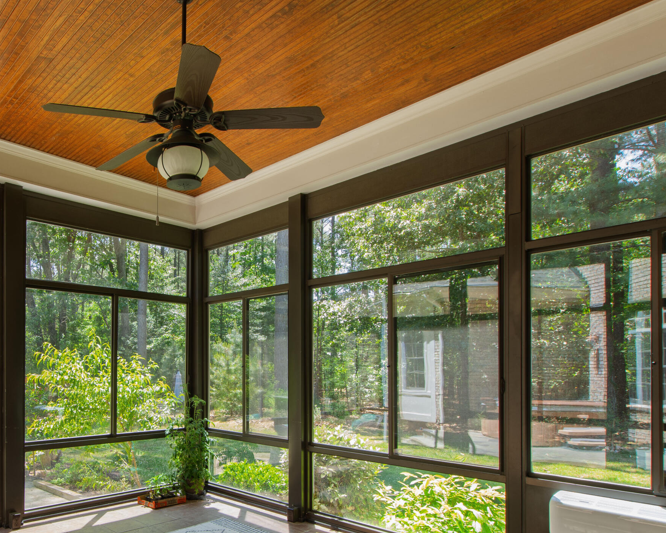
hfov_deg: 67.3
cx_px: 196
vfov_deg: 57.4
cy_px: 357
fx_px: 473
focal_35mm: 24
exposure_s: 1/10
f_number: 8
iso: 100
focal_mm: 10
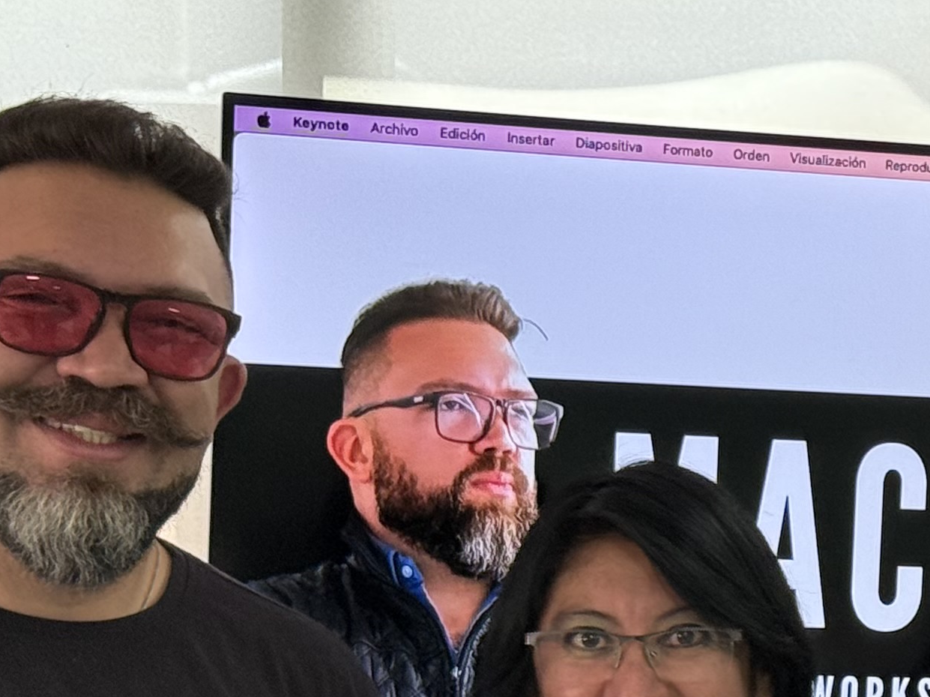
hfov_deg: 12.4
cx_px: 1136
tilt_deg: -0.5
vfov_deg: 9.5
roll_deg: -1.0
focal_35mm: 156
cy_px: 650
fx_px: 4190
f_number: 1.78
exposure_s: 1/60
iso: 100
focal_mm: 6.76
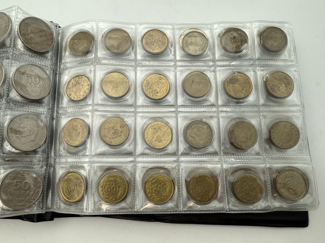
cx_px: 162
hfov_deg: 71.6
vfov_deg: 56.8
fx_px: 225
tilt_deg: -77.1
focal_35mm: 24
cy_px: 122
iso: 40
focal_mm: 2.22
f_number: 2.2
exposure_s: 1/212
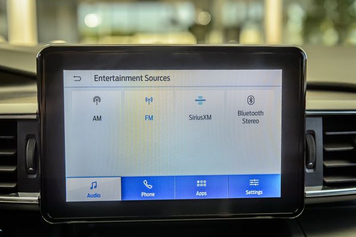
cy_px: 121
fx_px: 484
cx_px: 171
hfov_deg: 40.4
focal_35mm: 49
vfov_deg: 27.5
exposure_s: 1/250
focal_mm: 45
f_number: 4
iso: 400
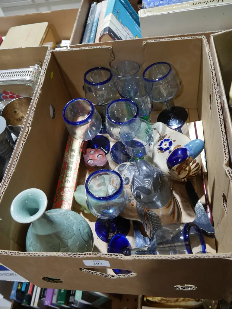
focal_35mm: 32
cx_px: 116
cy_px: 154
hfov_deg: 44.2
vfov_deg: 56.8
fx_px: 286
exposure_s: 1/60
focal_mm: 16
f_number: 3.6
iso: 400
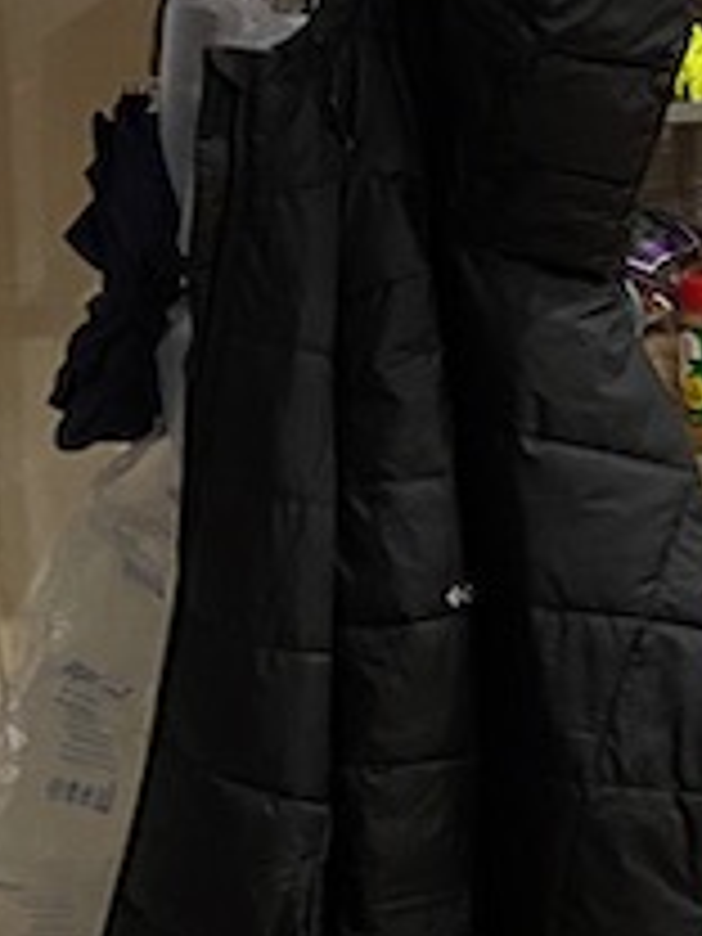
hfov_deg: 10.8
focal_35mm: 125
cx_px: 1436
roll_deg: +1.4
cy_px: 189
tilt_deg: -7.1
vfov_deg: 15.7
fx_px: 3380
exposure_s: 1/60
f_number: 1.8
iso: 400
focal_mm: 4.25
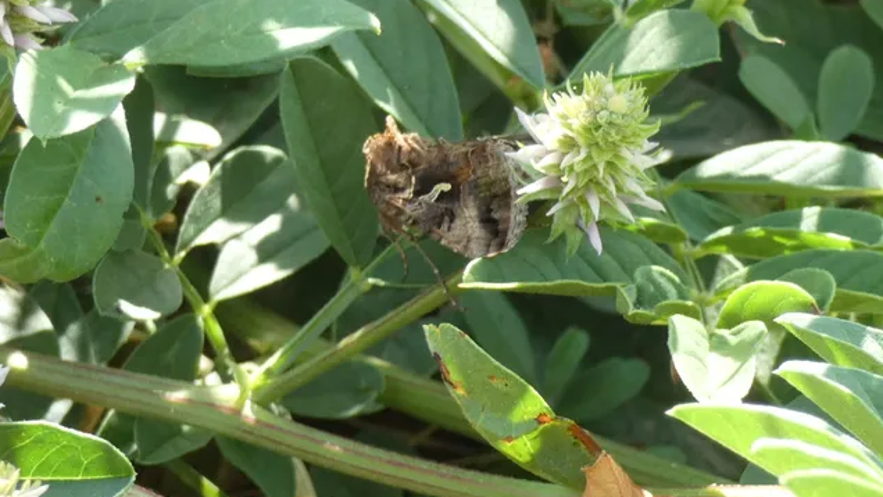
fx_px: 2951
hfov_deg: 17.0
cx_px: 440
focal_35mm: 126
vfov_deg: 9.6
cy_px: 196
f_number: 5
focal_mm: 20.5
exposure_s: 1/80
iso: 100
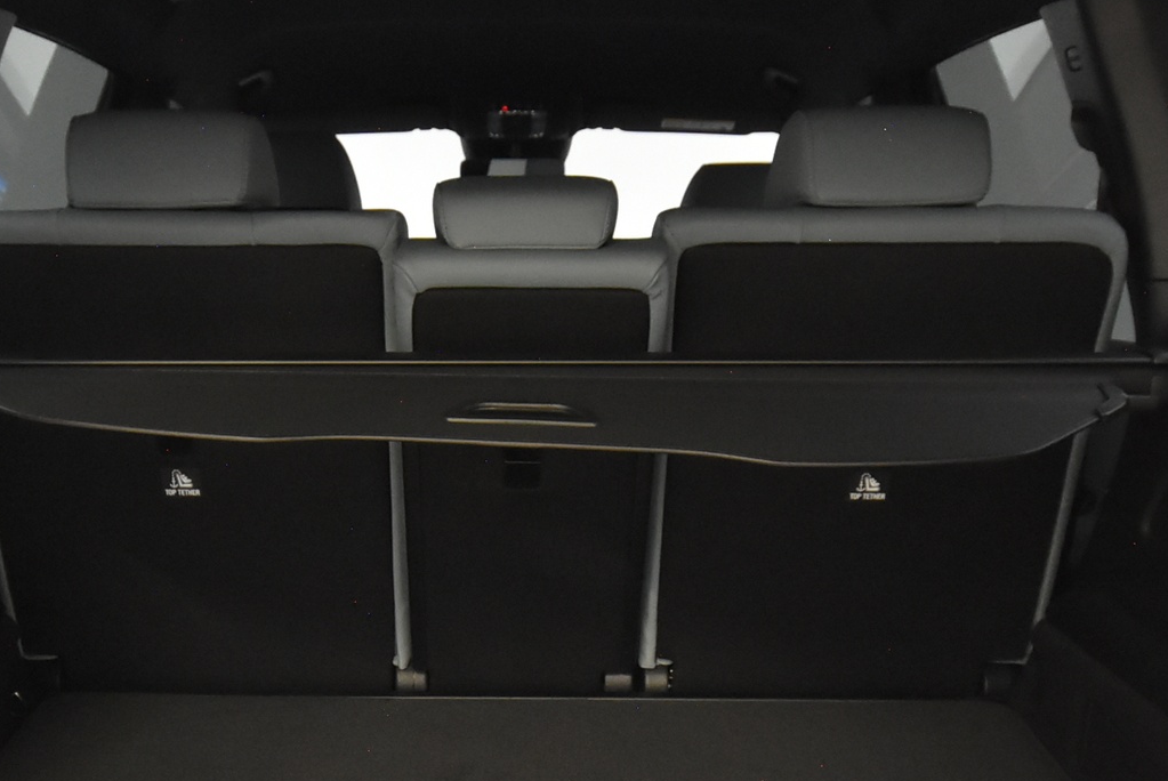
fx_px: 1429
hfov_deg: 44.4
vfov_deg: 29.4
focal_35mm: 44
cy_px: 690
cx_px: 506
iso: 3600
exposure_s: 1/60
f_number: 4.5
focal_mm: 12
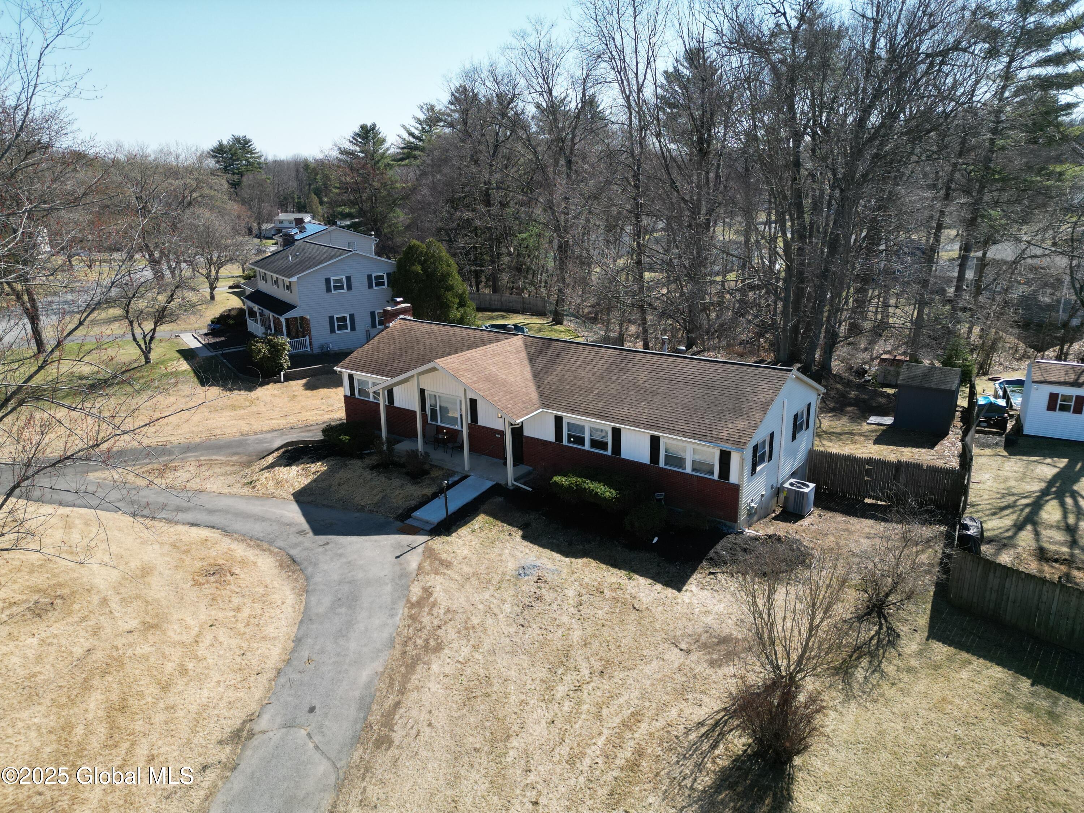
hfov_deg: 71.6
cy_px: 406
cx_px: 542
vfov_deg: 56.8
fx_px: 752
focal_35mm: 24
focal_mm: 6.72
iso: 200
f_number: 1.7
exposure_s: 1/2500
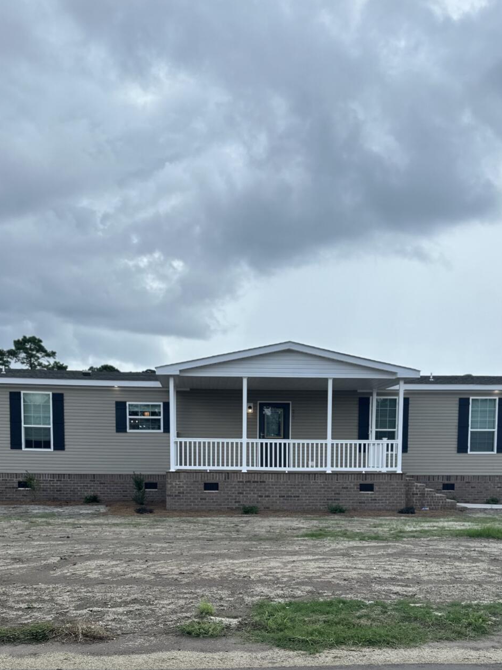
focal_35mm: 38
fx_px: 735
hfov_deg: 37.7
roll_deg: -0.9
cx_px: 250
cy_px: 511
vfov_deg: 47.0
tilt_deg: -4.5
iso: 80
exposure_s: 1/3058
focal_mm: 6.86
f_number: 1.78
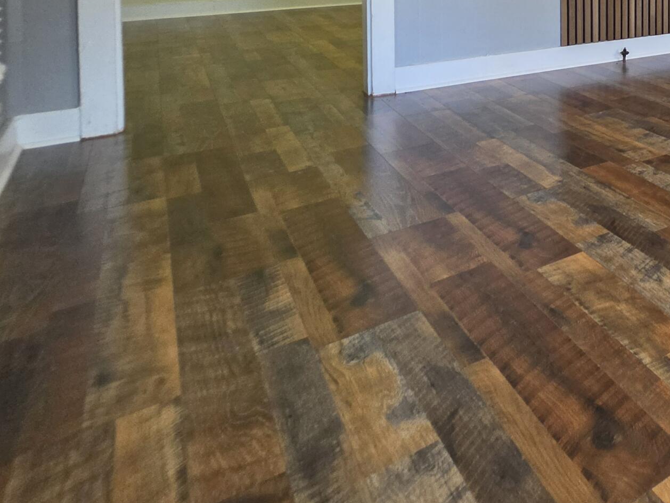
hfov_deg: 41.4
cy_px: -44
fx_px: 600
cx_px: 790
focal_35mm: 31
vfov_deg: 38.1
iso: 250
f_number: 1.9
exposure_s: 1/120
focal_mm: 2.2
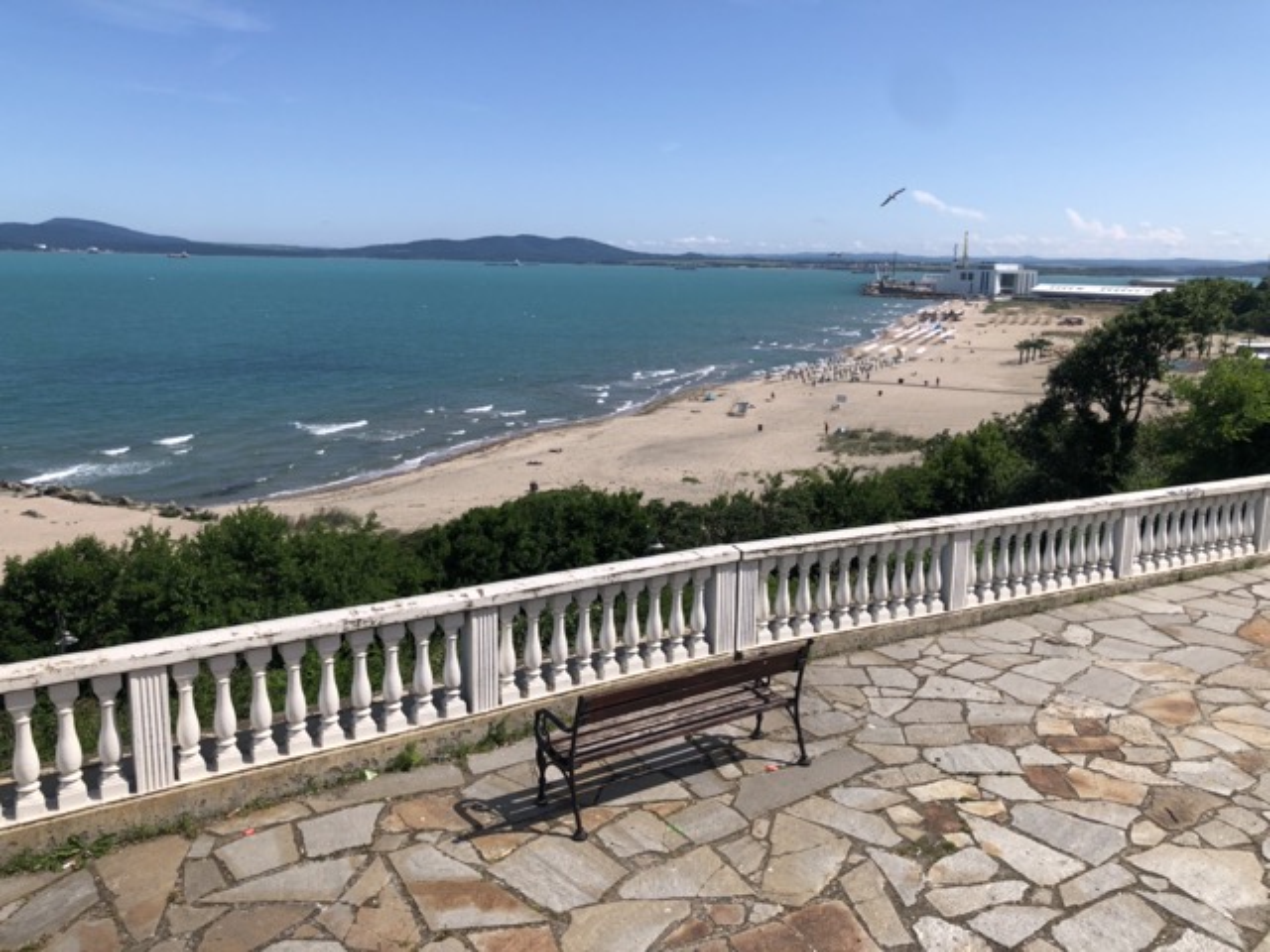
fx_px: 1027
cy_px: 476
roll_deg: -0.8
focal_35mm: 28
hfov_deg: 63.4
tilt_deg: -11.0
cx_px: 635
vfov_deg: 49.7
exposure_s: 1/3003
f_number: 1.8
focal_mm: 4
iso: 20
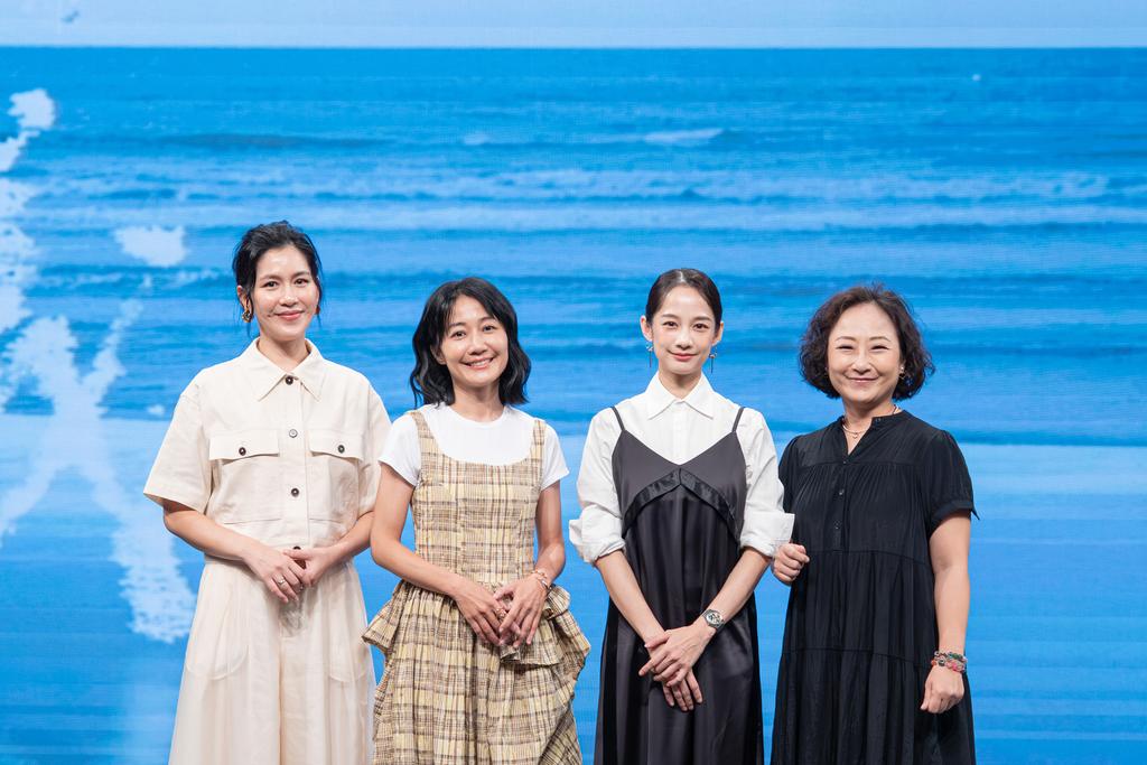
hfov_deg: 18.8
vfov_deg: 12.6
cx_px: 574
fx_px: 3457
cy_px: 382
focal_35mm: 108
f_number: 5.6
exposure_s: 1/160
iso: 2500
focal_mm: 71
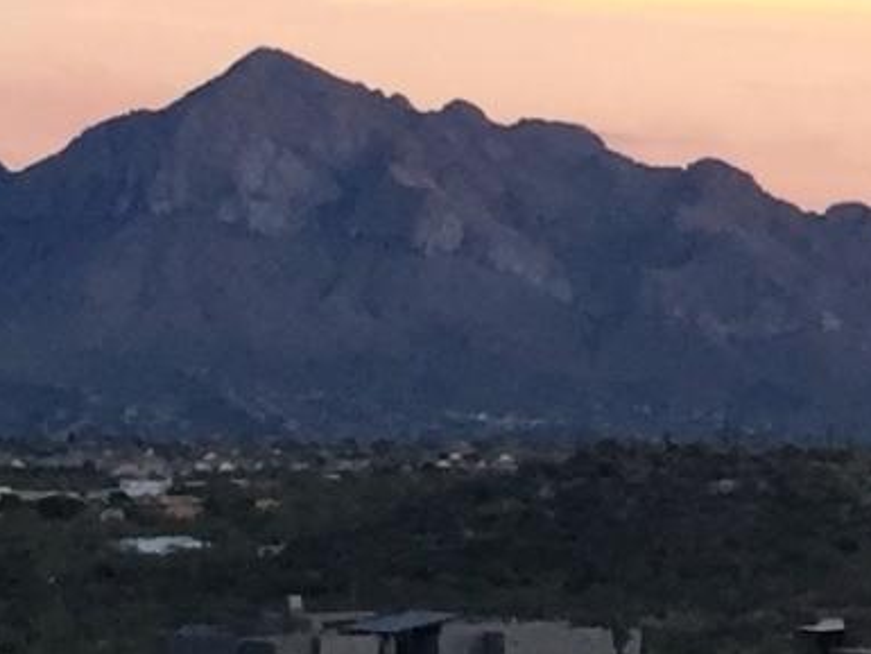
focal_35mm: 226
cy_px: 579
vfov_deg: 6.6
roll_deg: +0.0
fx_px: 5688
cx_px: 925
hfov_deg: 8.7
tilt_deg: -1.2
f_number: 2.2
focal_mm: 4.15
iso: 32
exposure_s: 1/40
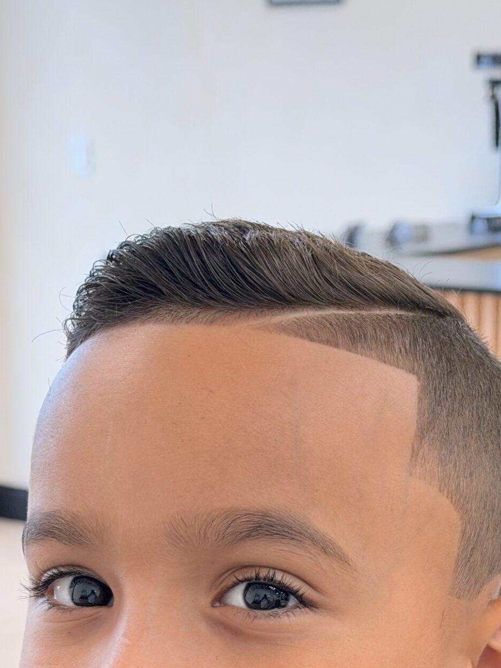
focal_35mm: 98
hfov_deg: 15.0
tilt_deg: -16.5
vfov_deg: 19.6
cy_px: 618
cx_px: 363
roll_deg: -0.2
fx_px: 1892
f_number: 1.78
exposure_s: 1/129
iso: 200
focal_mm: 6.76
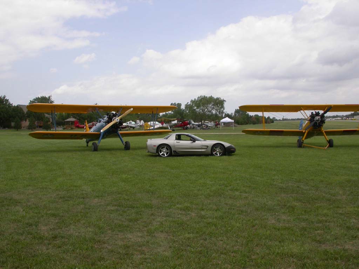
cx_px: 180
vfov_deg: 37.7
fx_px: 394
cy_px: 134
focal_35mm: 38
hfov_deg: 49.0
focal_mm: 7.85
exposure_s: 1/298
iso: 100
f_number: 7.5
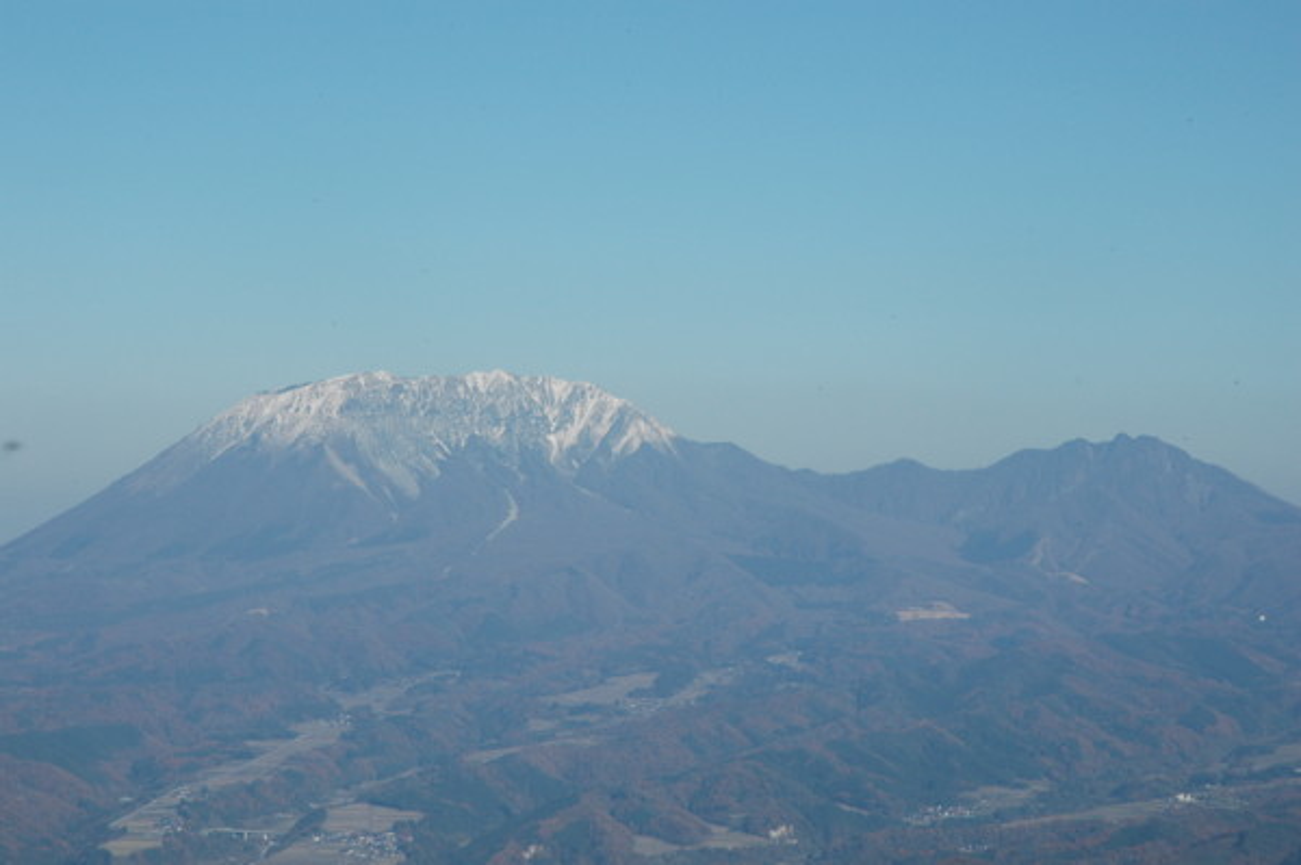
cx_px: 650
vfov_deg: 13.0
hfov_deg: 19.5
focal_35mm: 105
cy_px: 432
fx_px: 3791
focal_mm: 70
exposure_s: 1/500
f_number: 11
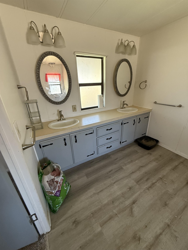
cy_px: 125
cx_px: 94
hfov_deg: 85.7
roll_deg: +2.5
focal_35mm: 14
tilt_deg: -21.4
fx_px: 101
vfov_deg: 102.1
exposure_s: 1/69
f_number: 2.2
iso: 400
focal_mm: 2.22
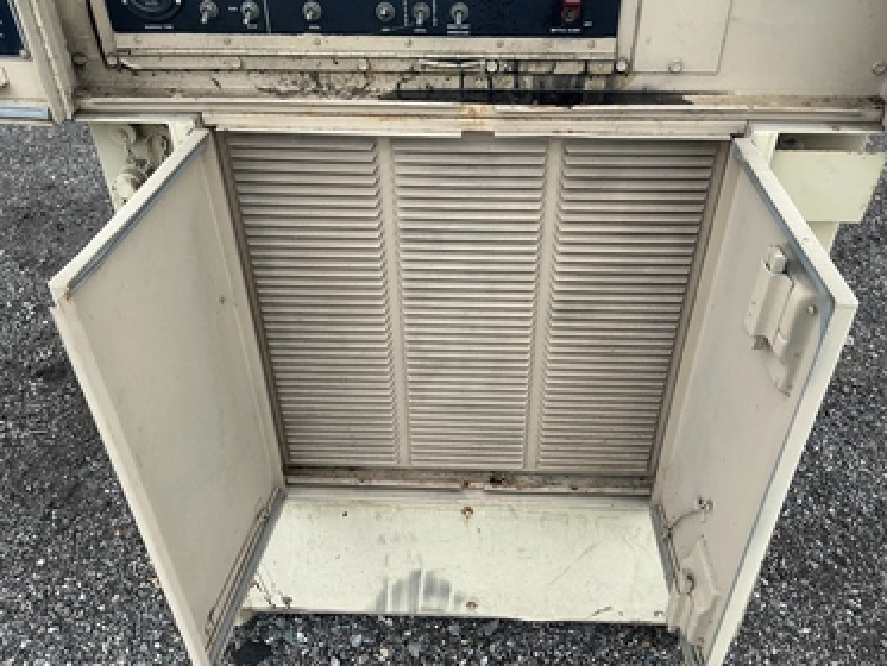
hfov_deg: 59.9
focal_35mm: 30
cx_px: 461
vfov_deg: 46.8
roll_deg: -1.1
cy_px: 335
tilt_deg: -39.4
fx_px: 769
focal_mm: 3
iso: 25
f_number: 1.8
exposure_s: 1/247
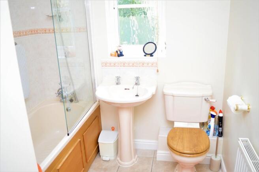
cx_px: 130
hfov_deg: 59.5
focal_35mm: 32
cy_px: 86
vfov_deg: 41.6
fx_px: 226
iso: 100
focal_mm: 21
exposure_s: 1/10
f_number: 3.8
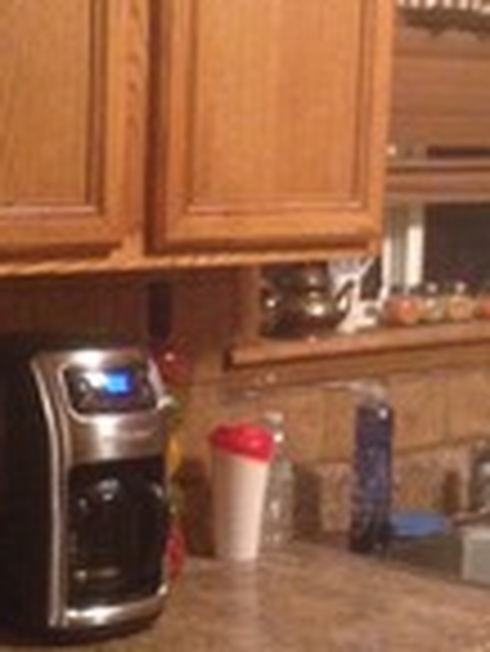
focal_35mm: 109
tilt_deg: -9.1
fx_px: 2054
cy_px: 472
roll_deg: -1.1
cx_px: 175
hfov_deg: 13.6
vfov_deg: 17.9
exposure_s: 1/17
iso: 320
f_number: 2.4
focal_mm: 4.12
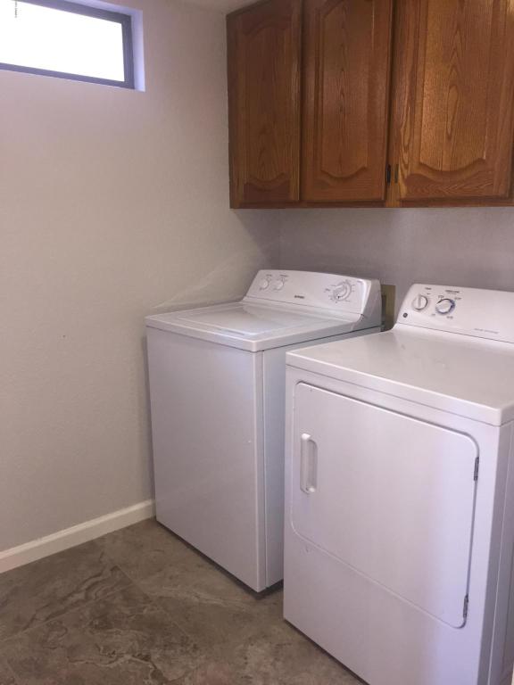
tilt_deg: -12.0
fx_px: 574
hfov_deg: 48.2
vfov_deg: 61.7
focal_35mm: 29
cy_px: 342
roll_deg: -0.5
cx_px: 257
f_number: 2.2
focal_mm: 4.15
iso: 125
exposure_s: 1/30
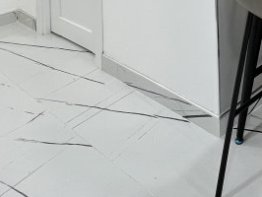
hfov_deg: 33.4
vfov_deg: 21.4
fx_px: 379
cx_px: 286
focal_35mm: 50
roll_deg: +1.3
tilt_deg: -1.6
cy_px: -140
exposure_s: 1/100
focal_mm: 1.57
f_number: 1.8
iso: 100
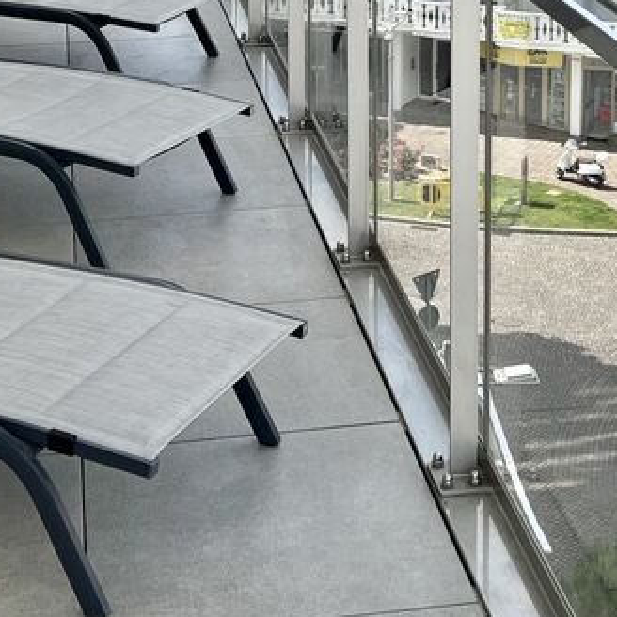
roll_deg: +0.5
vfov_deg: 19.6
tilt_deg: -9.7
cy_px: -96
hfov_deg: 20.6
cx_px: 354
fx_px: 1694
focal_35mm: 84
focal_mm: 5.7
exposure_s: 1/3704
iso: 50
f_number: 1.5
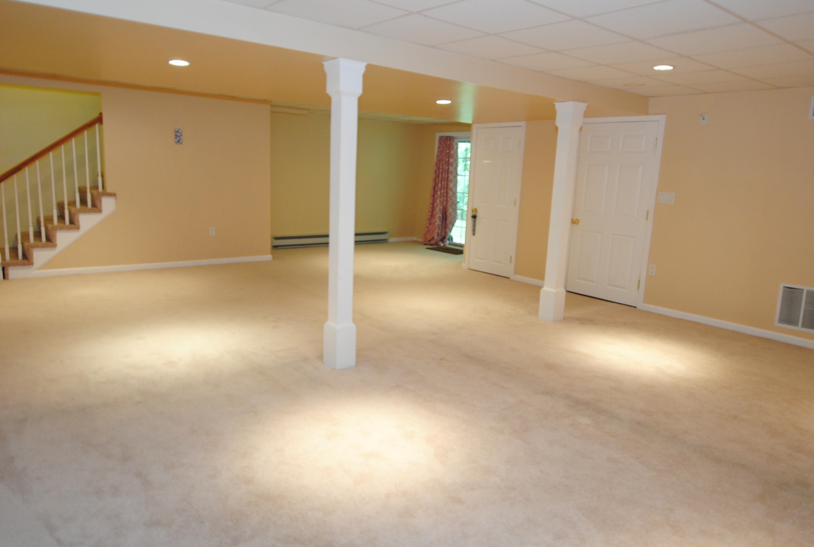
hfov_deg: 73.6
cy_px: 274
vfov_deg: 53.4
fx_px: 544
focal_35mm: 24
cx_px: 407
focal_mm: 16
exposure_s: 1/30
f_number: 2.8
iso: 400
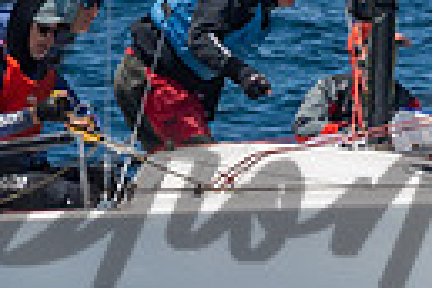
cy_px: 177
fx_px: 14951
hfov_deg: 1.7
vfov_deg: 1.1
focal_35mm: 1246
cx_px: 218
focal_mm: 185
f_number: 14
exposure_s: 1/800
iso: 640
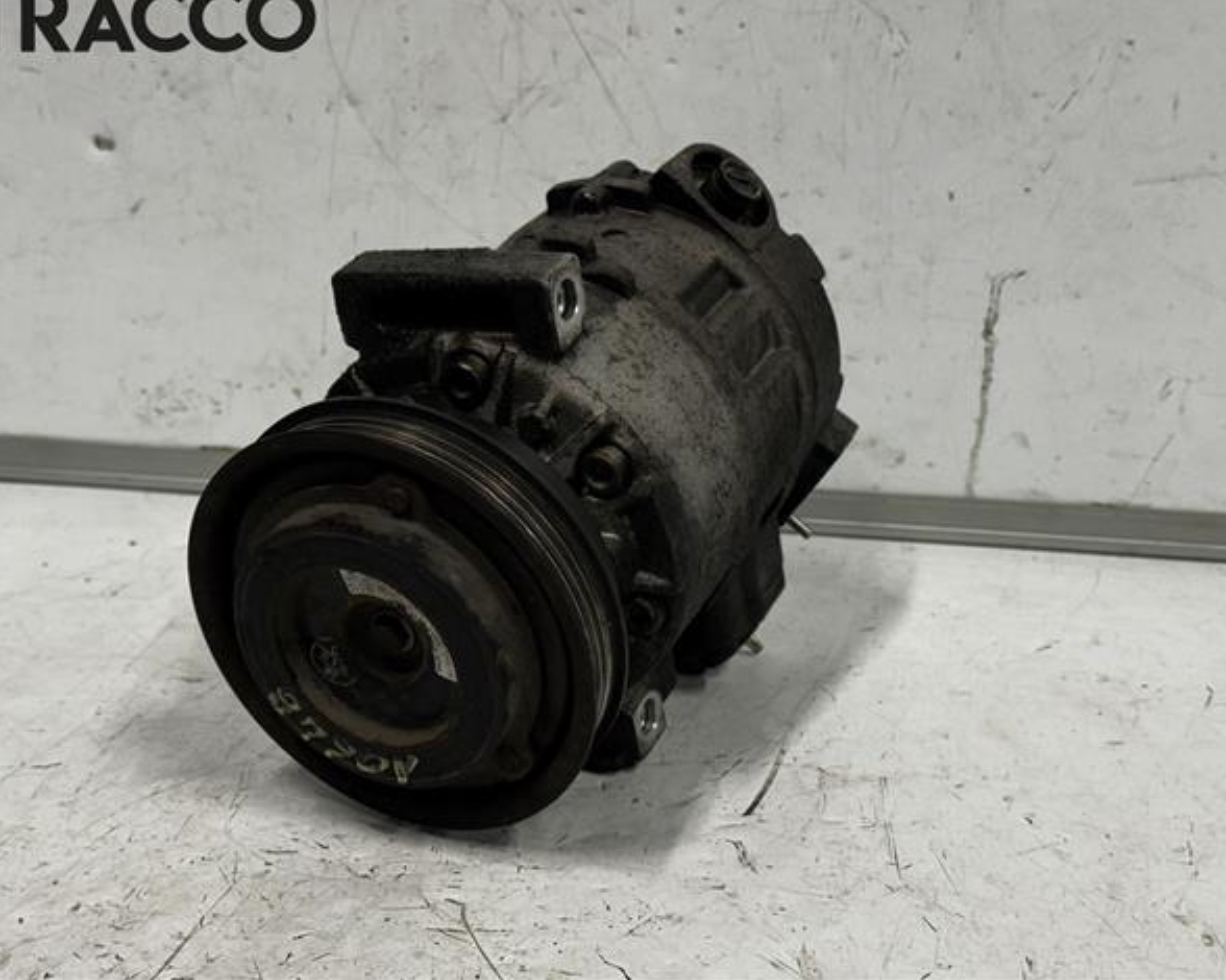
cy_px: 482
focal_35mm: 51
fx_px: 1850
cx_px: 582
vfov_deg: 29.7
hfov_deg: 36.7
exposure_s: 1/50
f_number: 1.78
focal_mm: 6.86
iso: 100
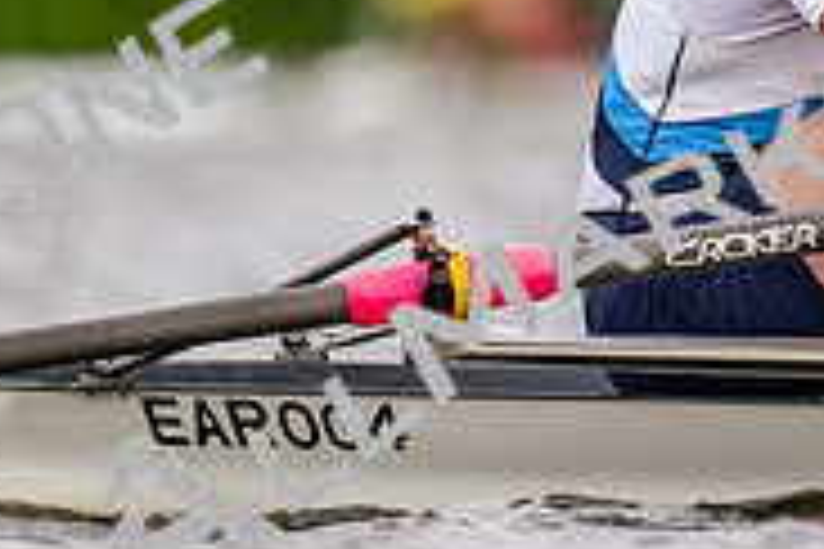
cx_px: 1018
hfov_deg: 1.1
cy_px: -65
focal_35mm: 1900
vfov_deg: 0.7
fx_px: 43485
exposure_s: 1/2500
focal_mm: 600
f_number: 4
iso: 720
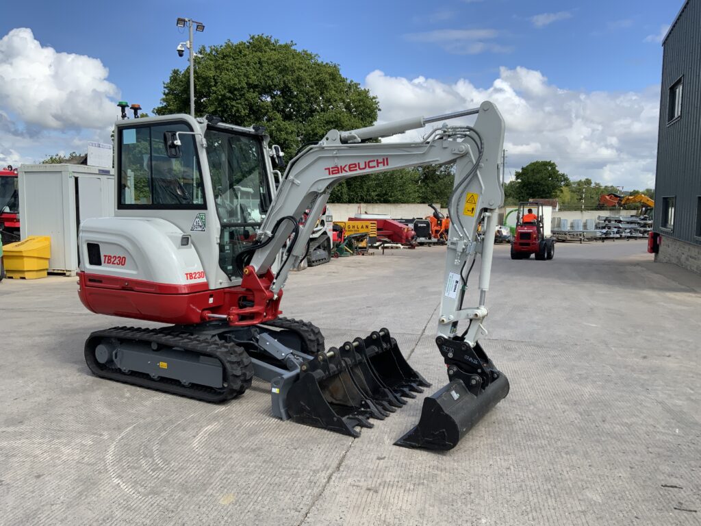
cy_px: 263
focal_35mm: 29
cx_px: 350
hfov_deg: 61.7
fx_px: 587
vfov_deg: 48.2
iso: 16
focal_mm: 3
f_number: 1.8
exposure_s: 1/1626
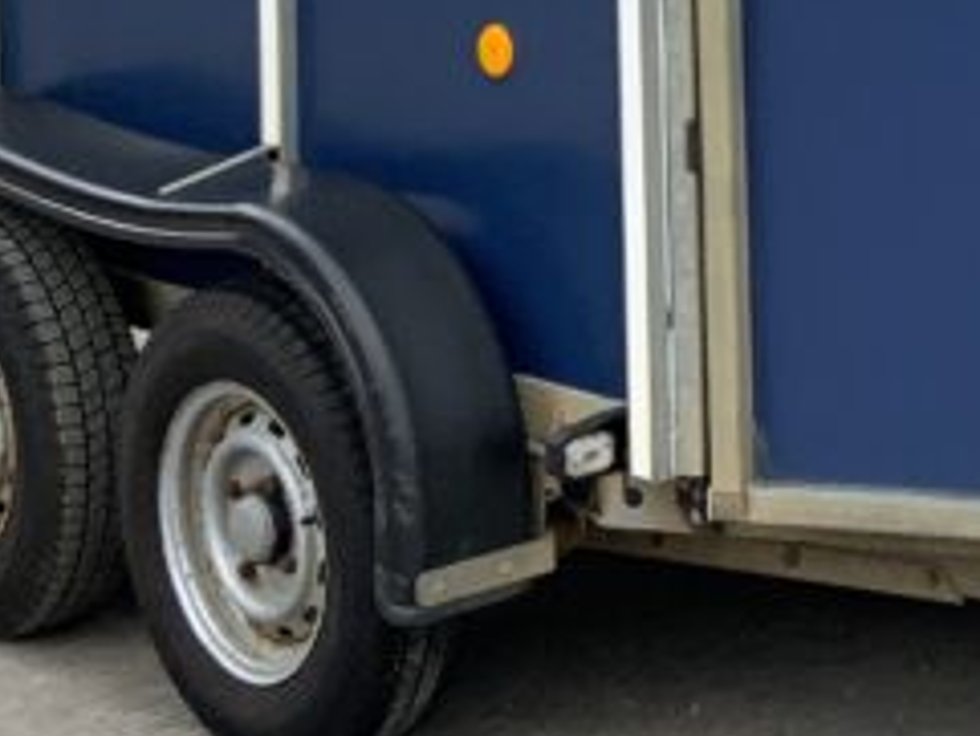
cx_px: 1293
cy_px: -435
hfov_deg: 15.2
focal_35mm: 123
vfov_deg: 11.5
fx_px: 3484
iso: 16
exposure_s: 1/1098
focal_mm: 3
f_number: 1.8
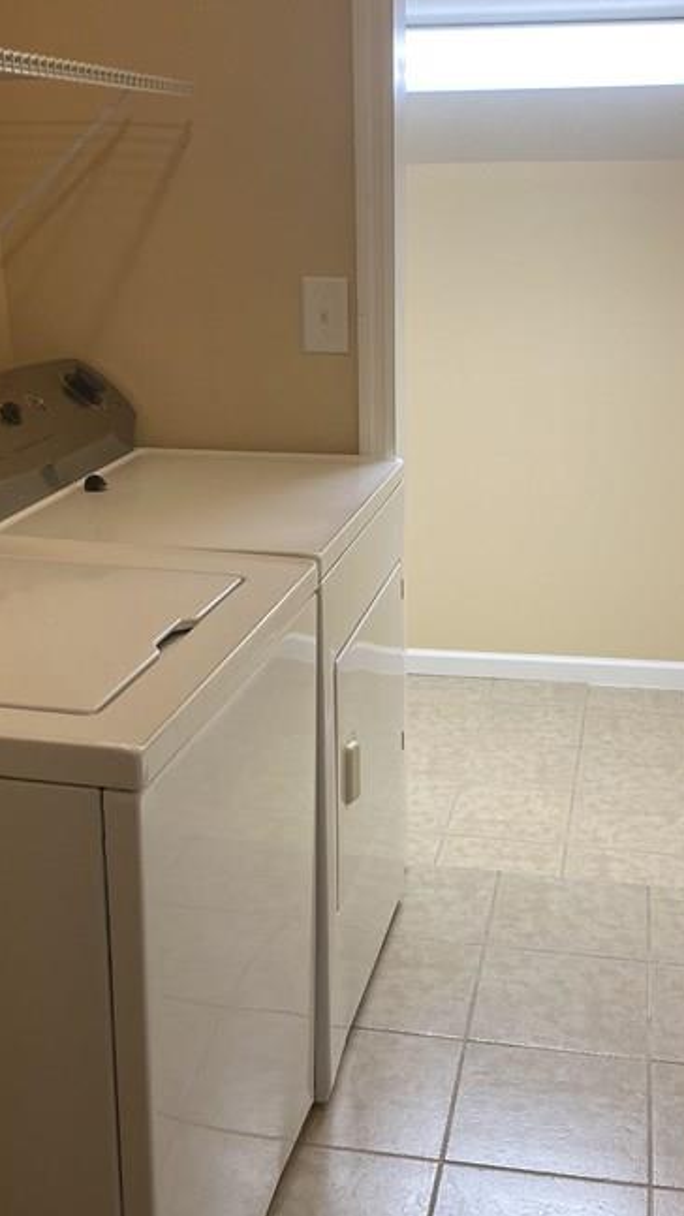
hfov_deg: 28.3
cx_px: 359
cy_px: 675
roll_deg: +1.2
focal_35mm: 42
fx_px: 1354
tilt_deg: -19.8
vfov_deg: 48.3
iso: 64
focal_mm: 4.25
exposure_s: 1/60
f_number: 1.8
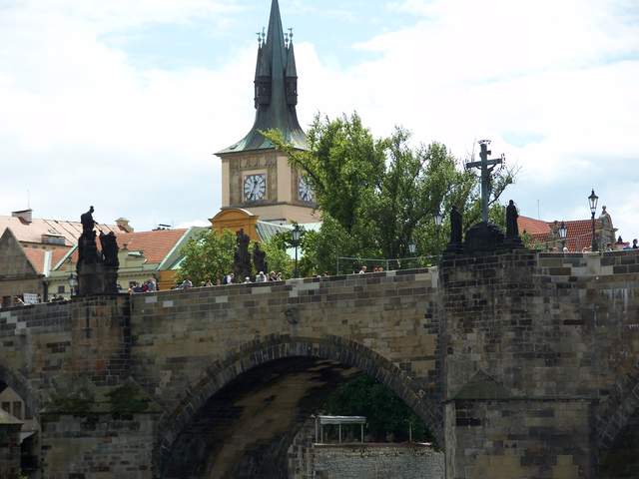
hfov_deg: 14.8
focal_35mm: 133
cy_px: 240
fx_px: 2455
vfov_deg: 11.1
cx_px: 320
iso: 64
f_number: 4
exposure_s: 1/640
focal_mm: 28
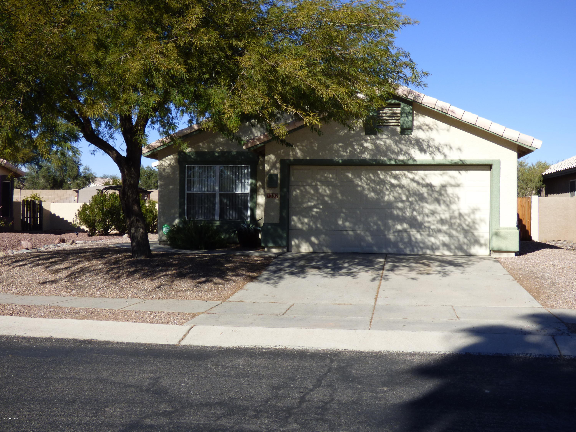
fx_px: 716
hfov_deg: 43.9
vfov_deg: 33.6
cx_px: 288
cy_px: 216
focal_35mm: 43
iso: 100
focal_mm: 7.37
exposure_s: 1/1000
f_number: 3.6
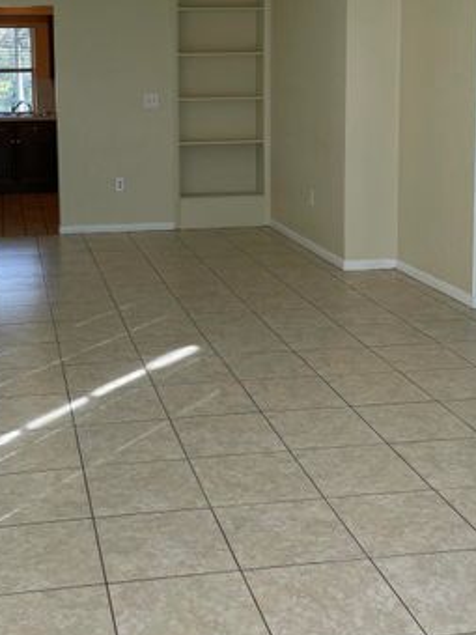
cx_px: 155
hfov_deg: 28.4
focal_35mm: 51
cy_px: 173
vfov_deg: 36.8
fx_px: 935
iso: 50
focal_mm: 4.2
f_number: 1.6
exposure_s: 1/120
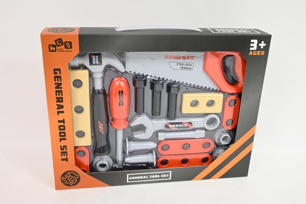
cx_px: 153
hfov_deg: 51.3
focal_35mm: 38
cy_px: 102
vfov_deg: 35.5
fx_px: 319
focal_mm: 25
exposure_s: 1/125
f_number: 4.2
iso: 400
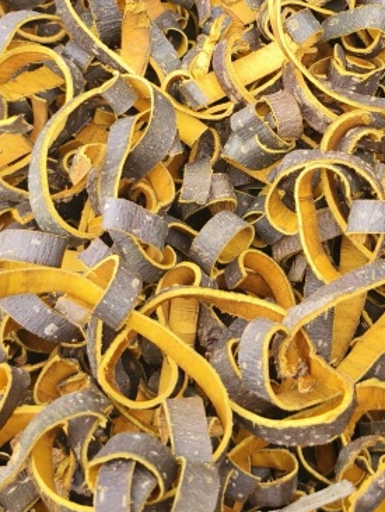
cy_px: 124
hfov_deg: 21.8
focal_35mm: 67
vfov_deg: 28.5
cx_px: 281
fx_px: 992
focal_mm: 5.6
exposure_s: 1/100
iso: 164
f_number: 1.57
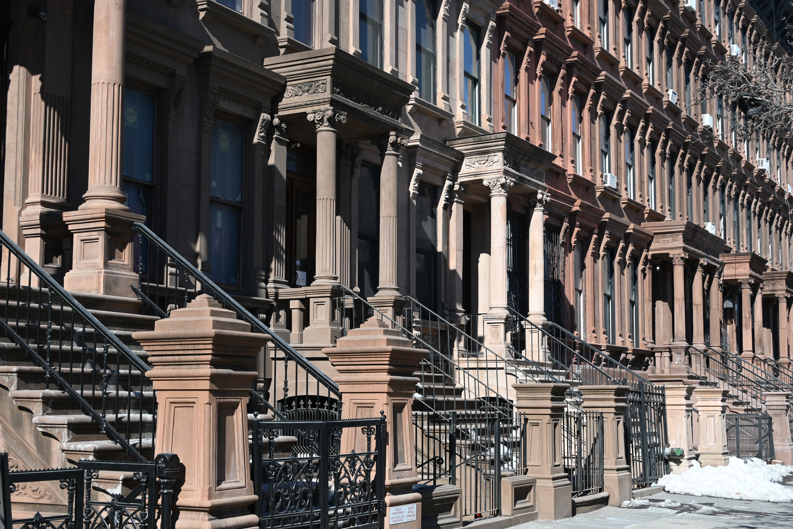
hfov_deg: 39.0
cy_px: 277
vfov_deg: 26.6
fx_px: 1120
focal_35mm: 51
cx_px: 407
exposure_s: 1/400
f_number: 7.1
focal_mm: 30.5
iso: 100
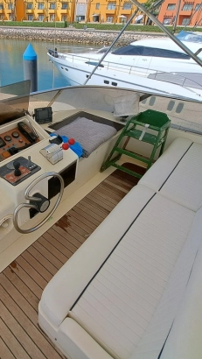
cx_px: 48
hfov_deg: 55.3
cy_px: 180
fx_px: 181
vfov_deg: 89.5
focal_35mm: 19
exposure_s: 1/2198
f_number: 2.2
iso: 50
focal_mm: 1.74
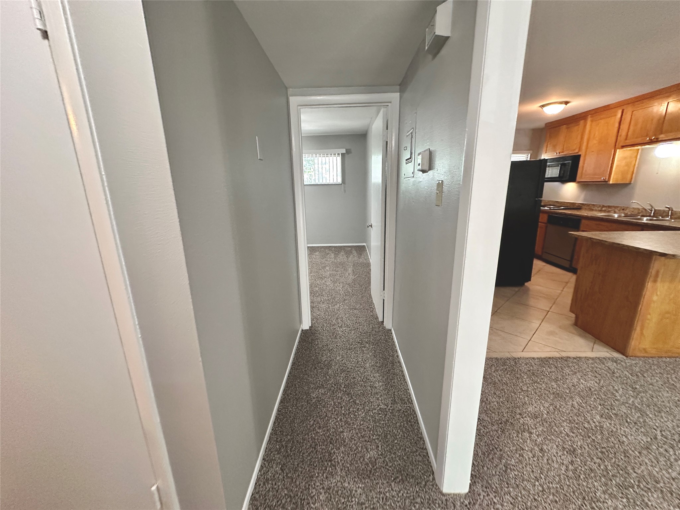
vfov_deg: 85.7
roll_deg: +1.1
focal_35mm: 14
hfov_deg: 102.1
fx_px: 275
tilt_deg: -14.3
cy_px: 255
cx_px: 340
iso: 250
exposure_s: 1/60
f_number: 2.2
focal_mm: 2.22
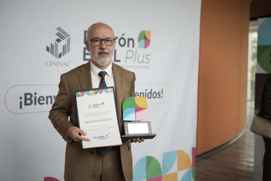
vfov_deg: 26.0
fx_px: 391
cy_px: 90
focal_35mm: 52
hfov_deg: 38.2
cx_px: 136
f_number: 1.8
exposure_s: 1/250
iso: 100
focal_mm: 35
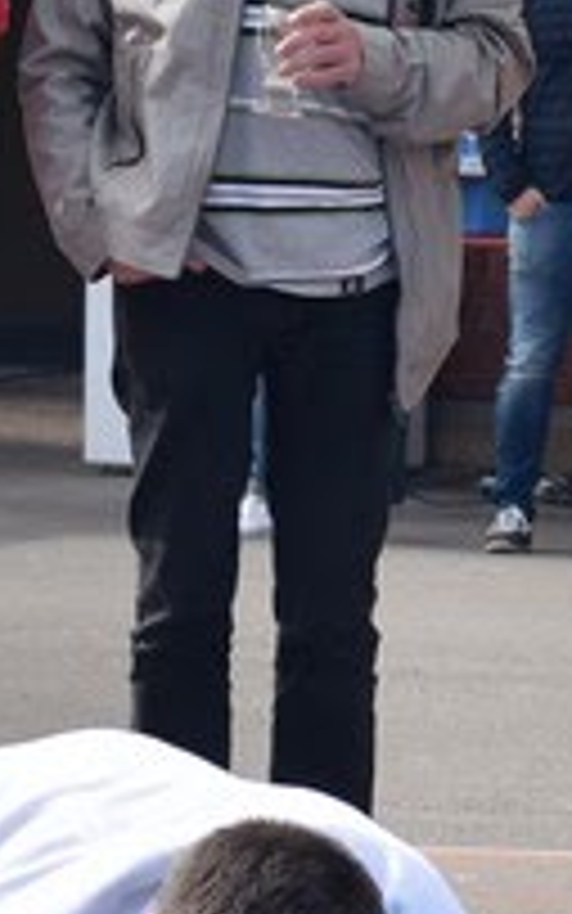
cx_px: 279
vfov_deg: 5.4
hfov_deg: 3.4
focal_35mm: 386
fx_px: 9621
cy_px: 1006
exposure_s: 1/500
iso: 100
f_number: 5.6
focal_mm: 50
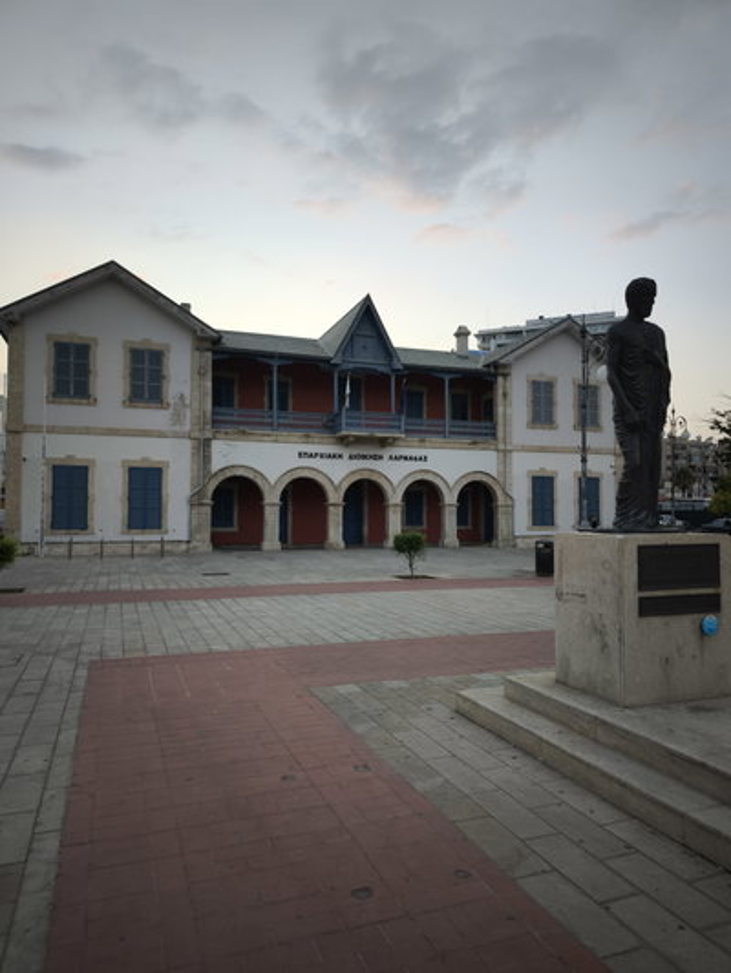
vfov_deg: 73.9
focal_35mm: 23
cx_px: 366
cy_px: 486
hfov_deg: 58.9
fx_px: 647
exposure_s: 1/128
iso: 50
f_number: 1.6
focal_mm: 6.57
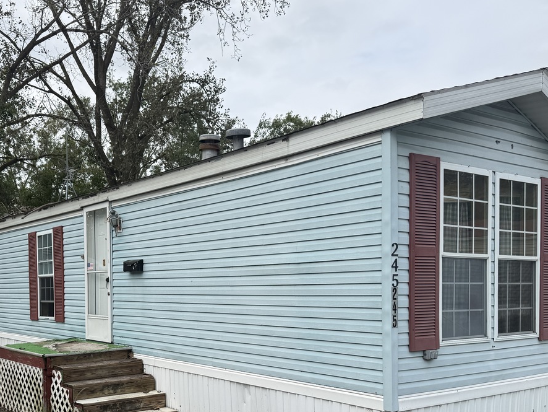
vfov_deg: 36.0
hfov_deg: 47.2
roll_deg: +0.3
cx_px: 187
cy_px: 309
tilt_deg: -0.2
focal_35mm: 39
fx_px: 618
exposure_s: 1/3279
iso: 80
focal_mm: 6.76
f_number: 1.78
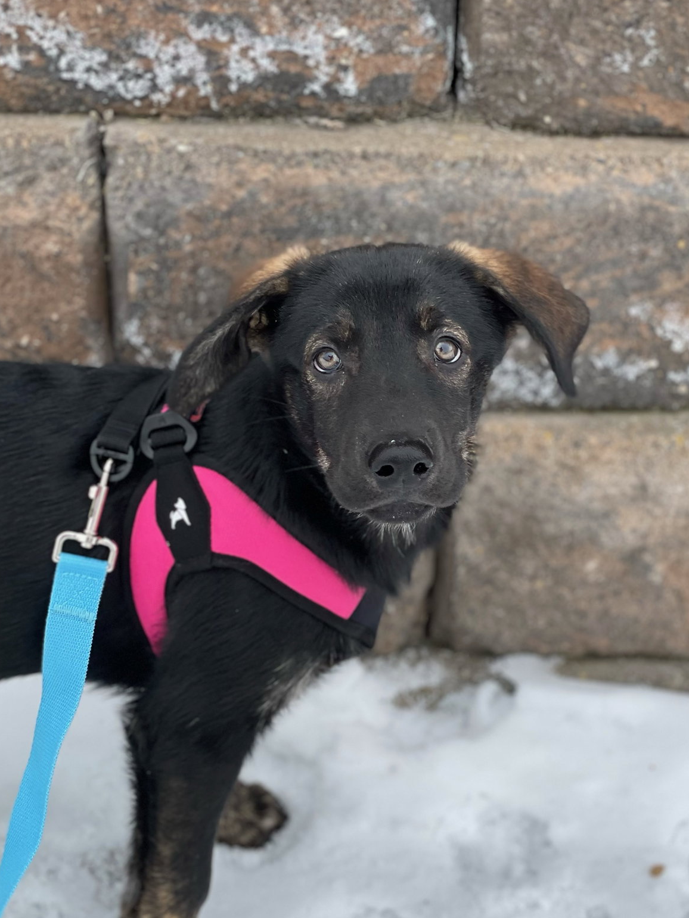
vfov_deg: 27.0
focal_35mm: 72
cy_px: 458
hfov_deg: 20.4
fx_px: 1911
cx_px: 389
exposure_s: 1/291
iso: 32
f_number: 2
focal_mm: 6
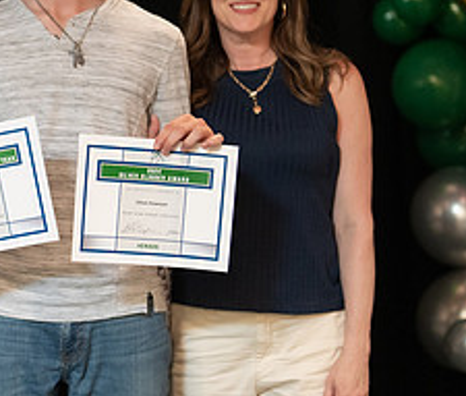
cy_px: 166
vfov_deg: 11.6
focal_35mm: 138
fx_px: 1949
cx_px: 63
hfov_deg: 13.5
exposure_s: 1/320
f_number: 1.2
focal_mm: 50
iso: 1600
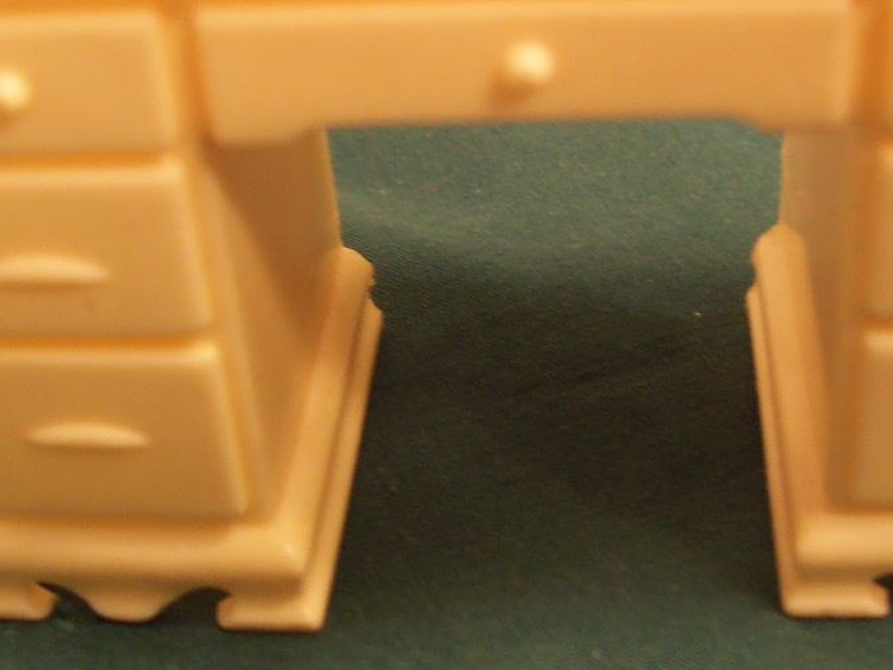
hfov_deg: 29.3
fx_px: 1703
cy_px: 321
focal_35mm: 66
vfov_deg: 22.3
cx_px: 525
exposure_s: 1/90
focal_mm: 5.6
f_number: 2.8
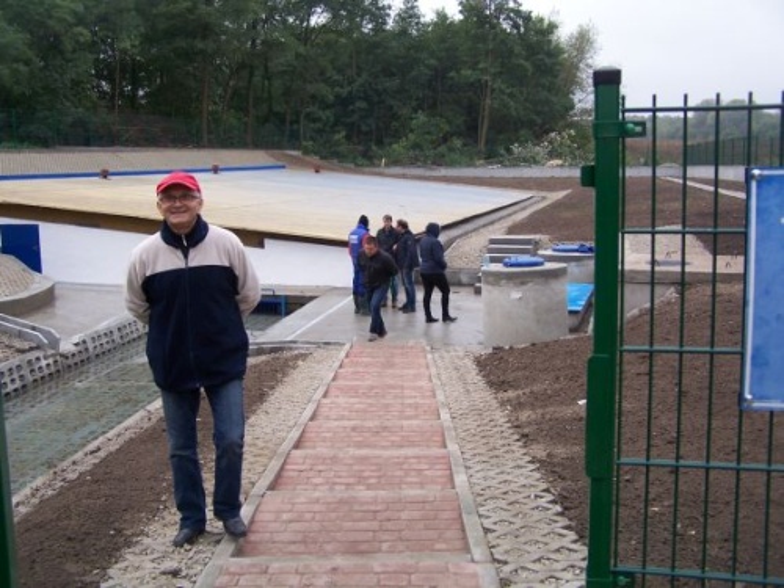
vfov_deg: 37.7
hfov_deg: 49.0
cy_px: 294
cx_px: 392
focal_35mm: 38
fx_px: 861
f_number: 2.8
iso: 80
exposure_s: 1/500
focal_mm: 6.3
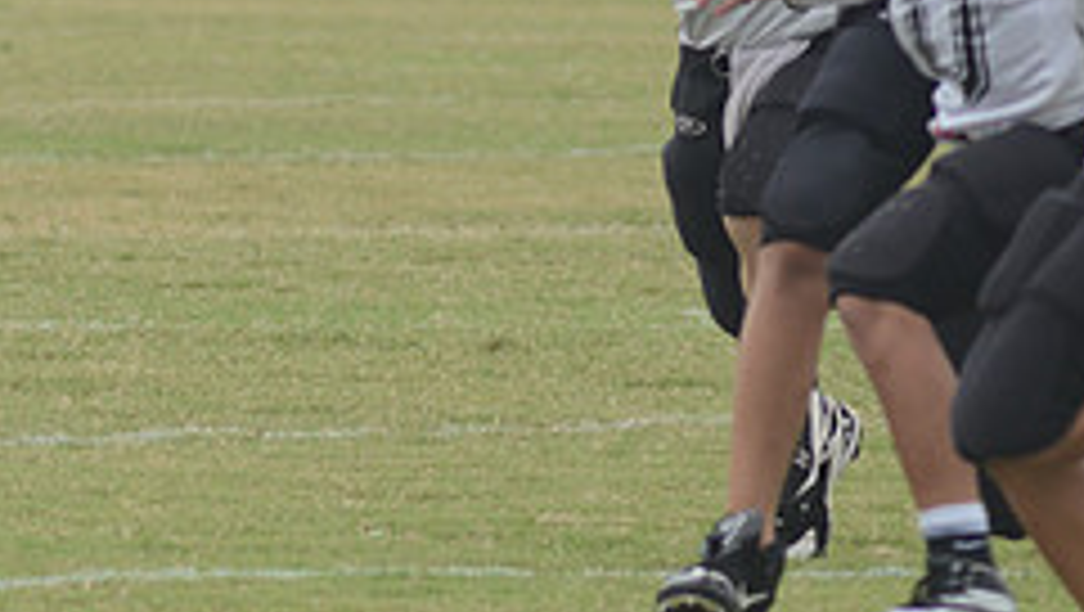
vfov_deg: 1.6
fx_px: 21718
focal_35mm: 755
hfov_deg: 2.9
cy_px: 180
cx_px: -139
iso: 400
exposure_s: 1/800
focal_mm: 200
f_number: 6.3
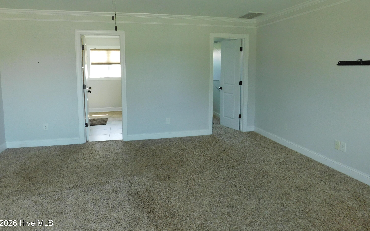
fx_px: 252
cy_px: 94
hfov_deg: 72.5
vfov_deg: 49.0
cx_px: 182
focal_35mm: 25
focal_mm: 4
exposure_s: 1/30
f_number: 3
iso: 180
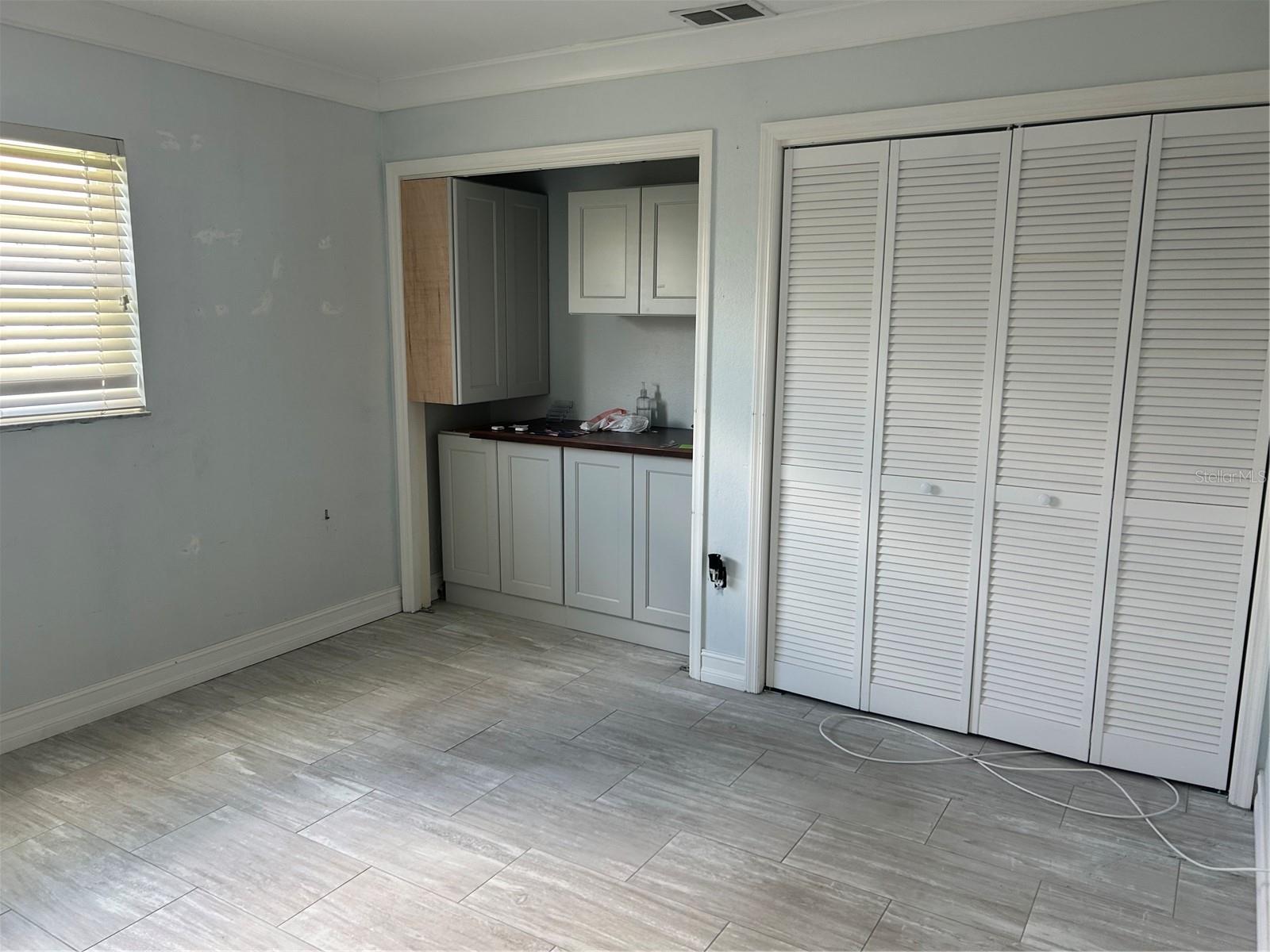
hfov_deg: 67.3
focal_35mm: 26
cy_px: 476
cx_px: 635
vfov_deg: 53.1
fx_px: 954
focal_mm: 5.7
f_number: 1.5
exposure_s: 1/60
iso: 80
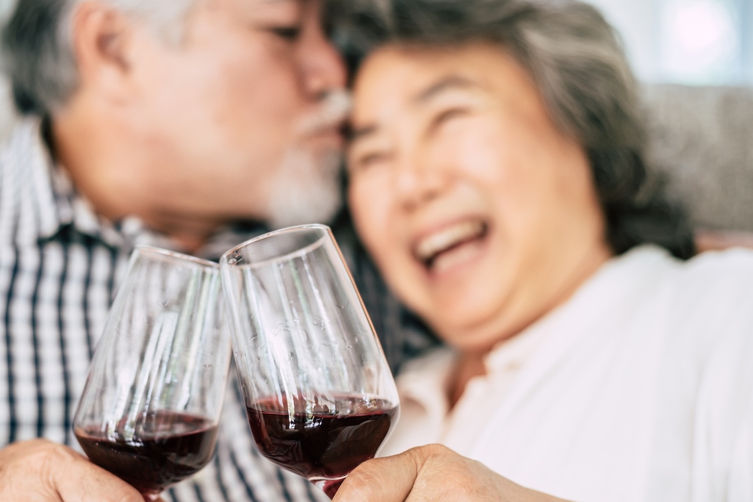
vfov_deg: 20.3
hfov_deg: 29.9
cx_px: 276
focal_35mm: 67
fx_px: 1401
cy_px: 328
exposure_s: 1/40
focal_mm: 50
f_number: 2.5
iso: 320
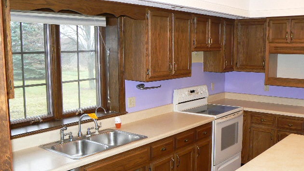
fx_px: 322
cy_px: 99
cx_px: 154
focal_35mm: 40
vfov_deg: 29.6
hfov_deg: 50.5
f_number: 2.8
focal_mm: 6
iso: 160
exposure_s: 1/30
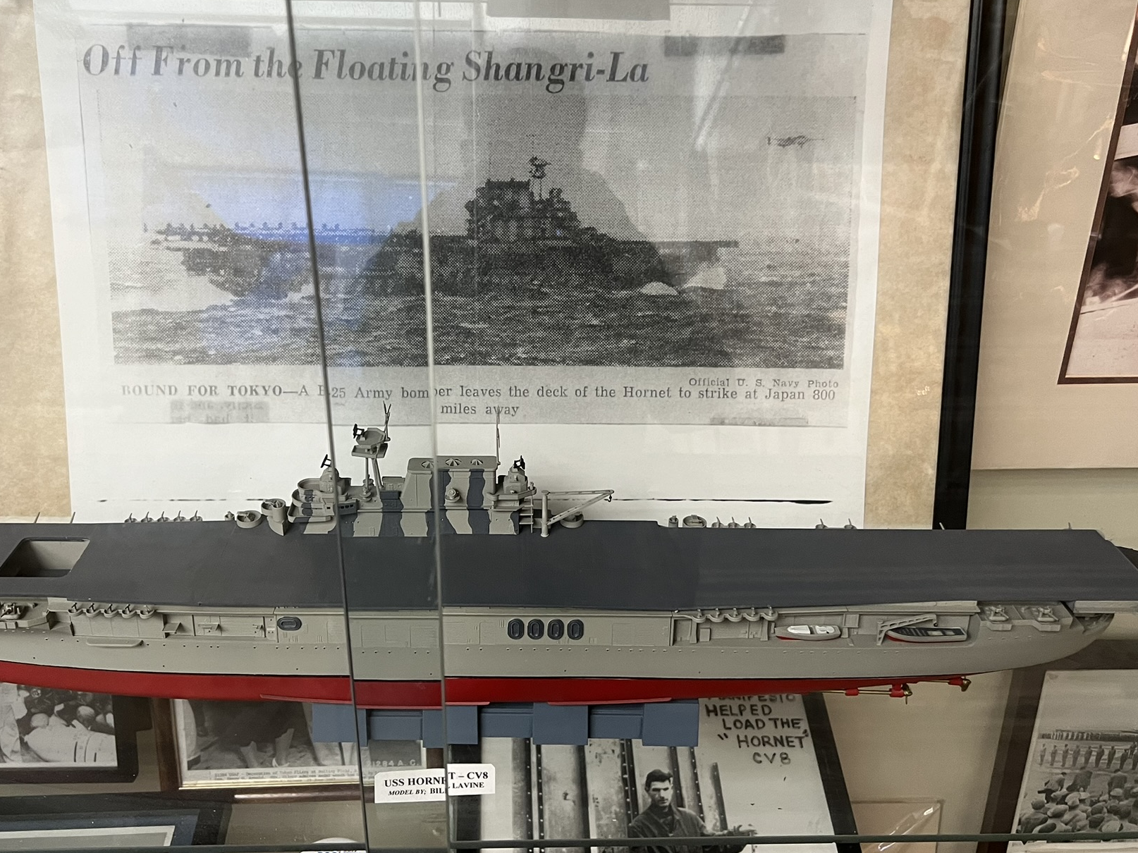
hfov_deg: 55.3
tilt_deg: -30.3
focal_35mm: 33
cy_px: 376
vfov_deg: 42.9
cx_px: 512
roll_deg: -0.1
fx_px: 1085
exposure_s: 1/60
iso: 200
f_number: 1.5
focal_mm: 5.7
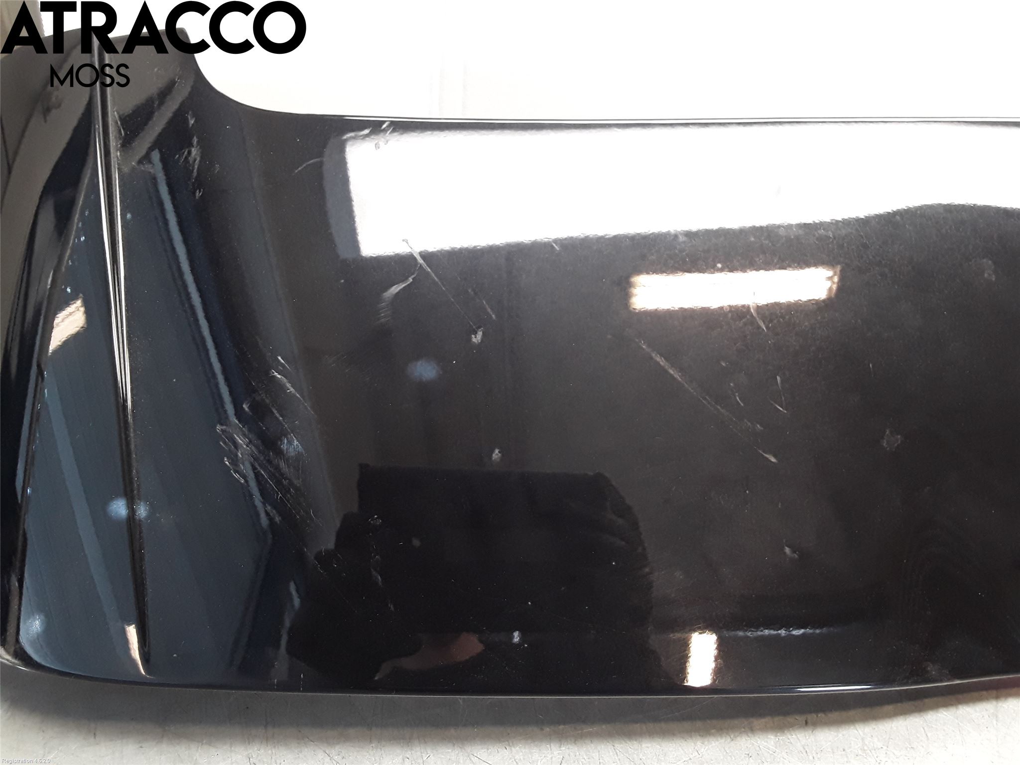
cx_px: 510
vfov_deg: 49.7
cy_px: 382
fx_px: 825
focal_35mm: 28
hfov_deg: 63.4
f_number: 1.9
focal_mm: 2.91
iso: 100
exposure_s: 1/50
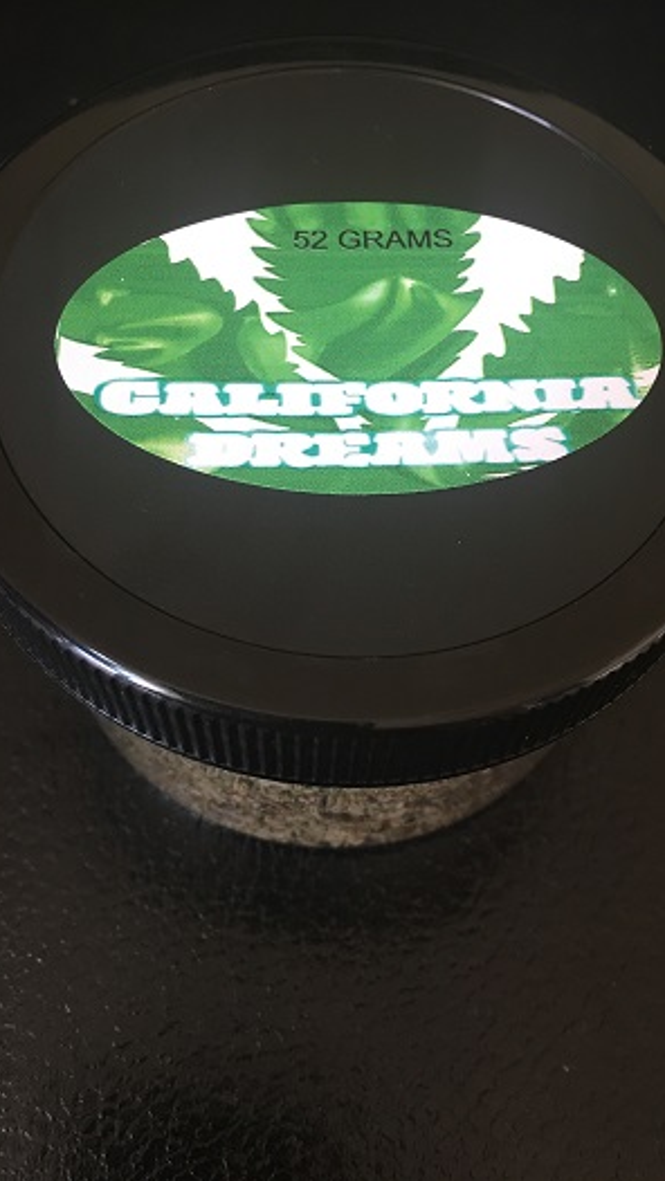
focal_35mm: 32
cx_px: 346
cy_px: 589
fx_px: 1003
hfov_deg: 36.7
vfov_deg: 61.0
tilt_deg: -60.0
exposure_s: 1/30
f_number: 2.2
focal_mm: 4.15
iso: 80
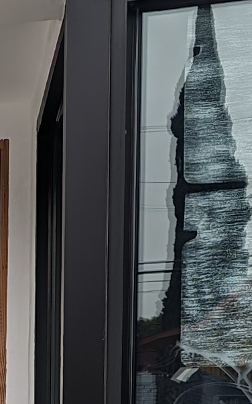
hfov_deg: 7.6
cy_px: 609
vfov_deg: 11.6
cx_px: 72
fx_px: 1900
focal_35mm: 173
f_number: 1.68
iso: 22
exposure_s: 1/179
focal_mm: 6.9
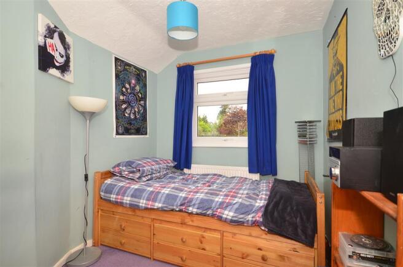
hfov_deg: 90.1
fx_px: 201
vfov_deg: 67.1
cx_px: 202
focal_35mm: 18
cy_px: 134
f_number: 5.6
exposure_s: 1/125
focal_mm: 12
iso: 200
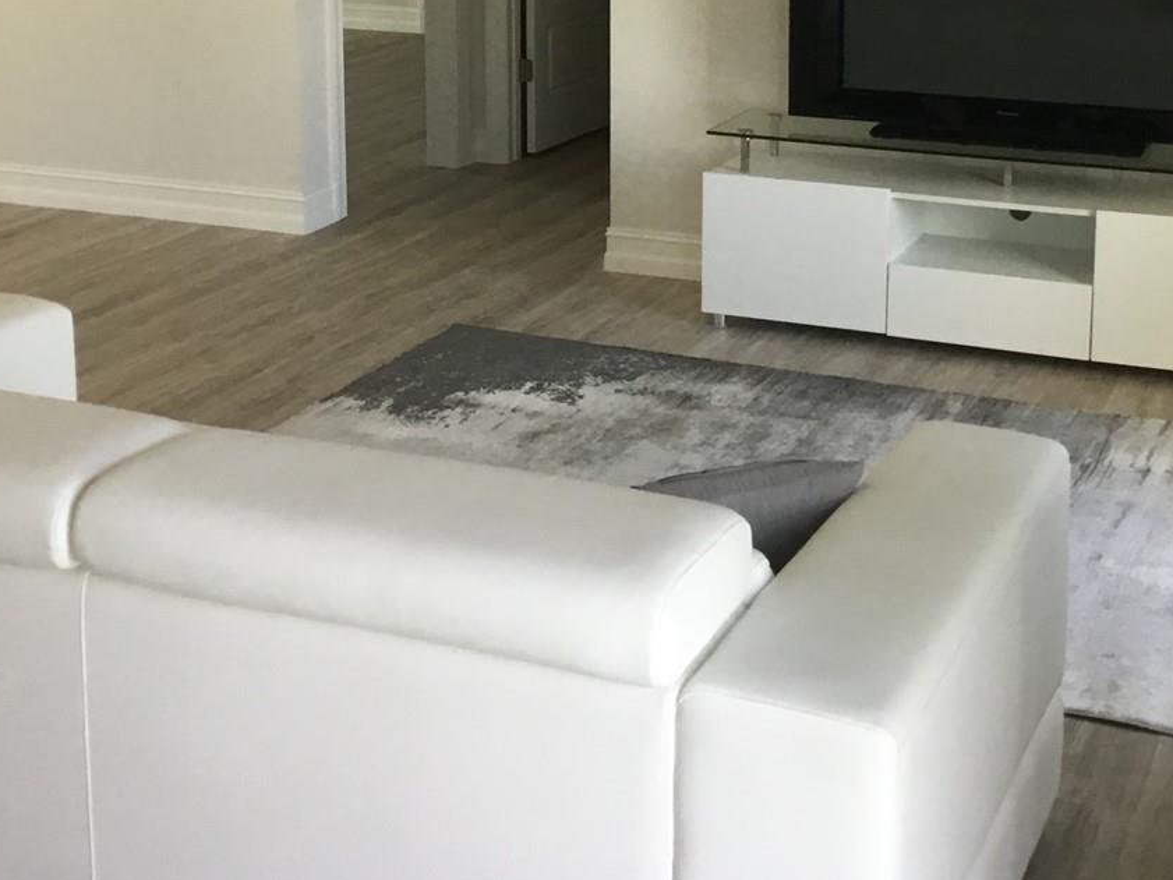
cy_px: 139
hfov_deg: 32.7
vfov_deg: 24.3
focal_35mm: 59
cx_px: 628
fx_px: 2000
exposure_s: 1/30
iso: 32
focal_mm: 3.3
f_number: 2.4
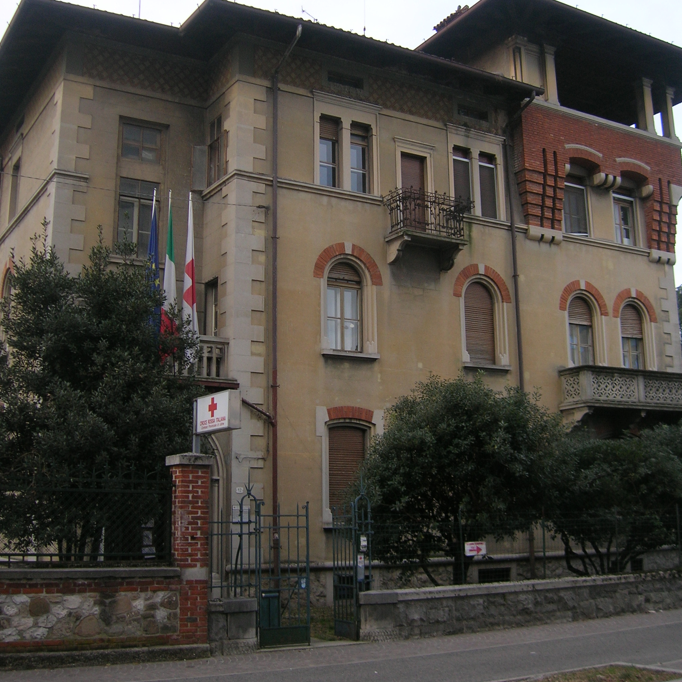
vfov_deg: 40.8
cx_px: 342
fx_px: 914
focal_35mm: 41
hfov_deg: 40.9
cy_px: 293
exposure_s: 1/92.4
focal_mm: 5.7
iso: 50
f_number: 2.9
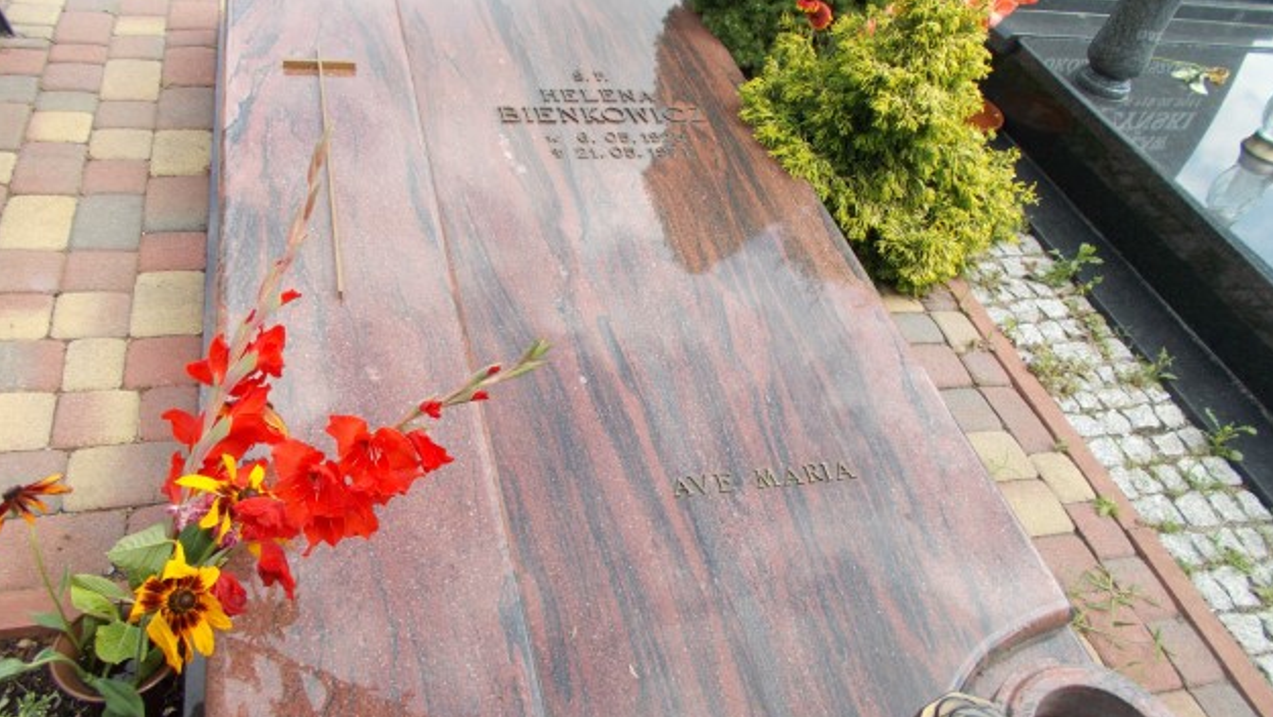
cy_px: 371
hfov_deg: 66.0
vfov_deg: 40.2
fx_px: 979
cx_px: 629
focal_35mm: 29
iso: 80
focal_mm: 4.6
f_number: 3.2
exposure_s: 1/250
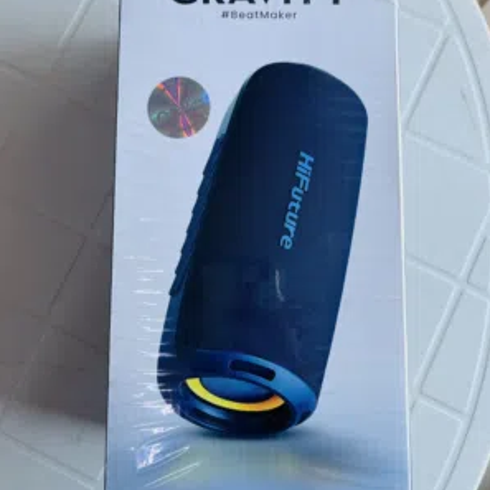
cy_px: 229
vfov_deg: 52.5
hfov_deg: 52.5
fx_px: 496
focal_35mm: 31
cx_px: 246
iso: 50
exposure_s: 1/122
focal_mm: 5.1
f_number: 1.6
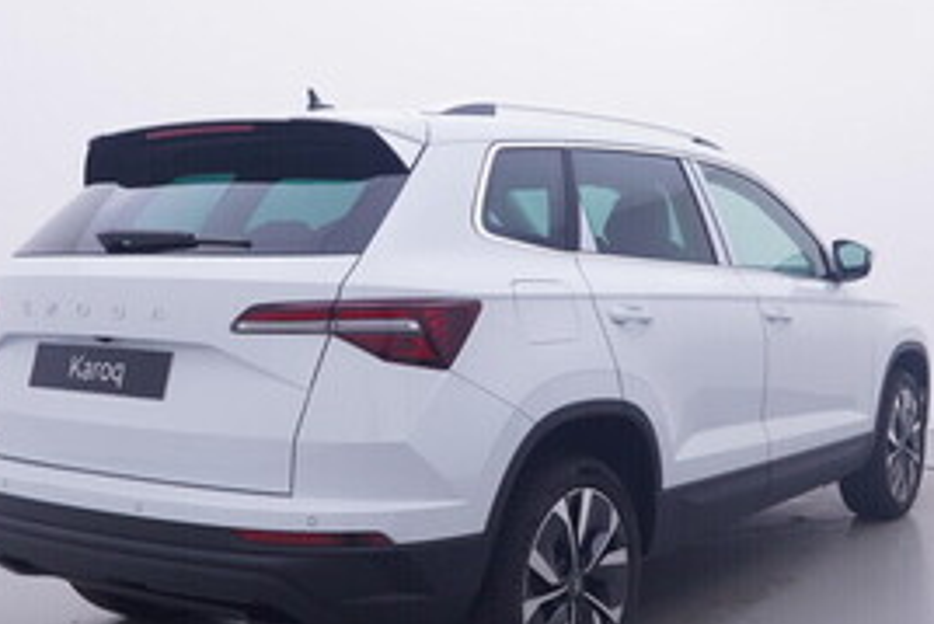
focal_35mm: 46
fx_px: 1195
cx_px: 629
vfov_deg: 29.3
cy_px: 315
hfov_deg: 42.1
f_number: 5
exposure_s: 1/80
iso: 200
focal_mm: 15
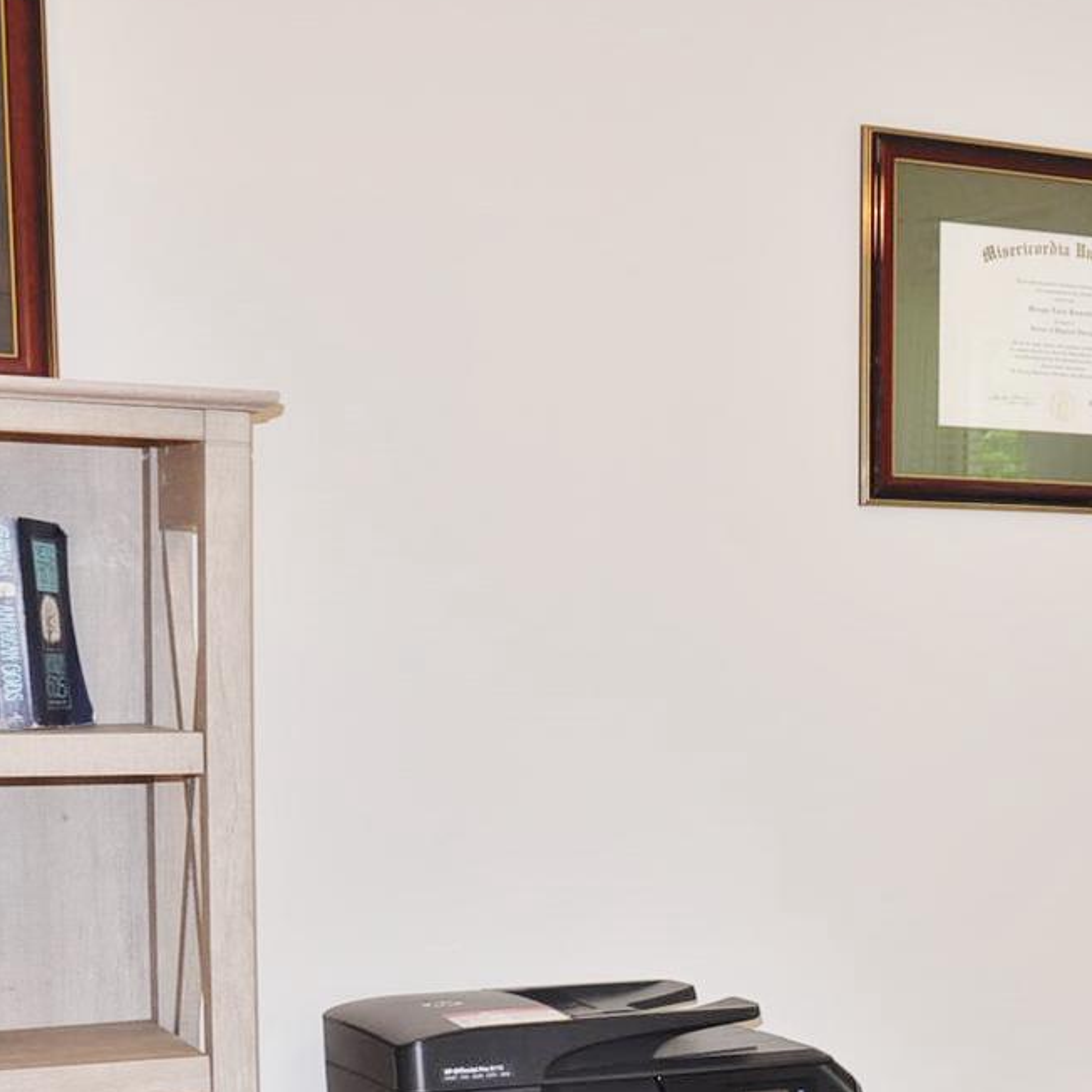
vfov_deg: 23.3
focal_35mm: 72
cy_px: 1007
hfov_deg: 21.5
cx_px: 1444
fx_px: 2570
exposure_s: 1/60
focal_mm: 18
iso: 250
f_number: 5.6
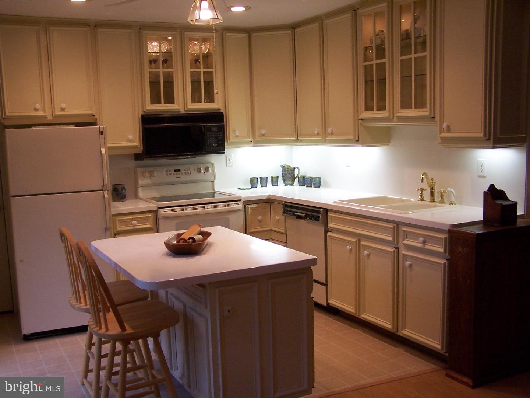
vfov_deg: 37.7
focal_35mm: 38
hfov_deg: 49.0
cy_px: 199
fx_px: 582
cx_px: 265
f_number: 2.8
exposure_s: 1/20
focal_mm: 6.3
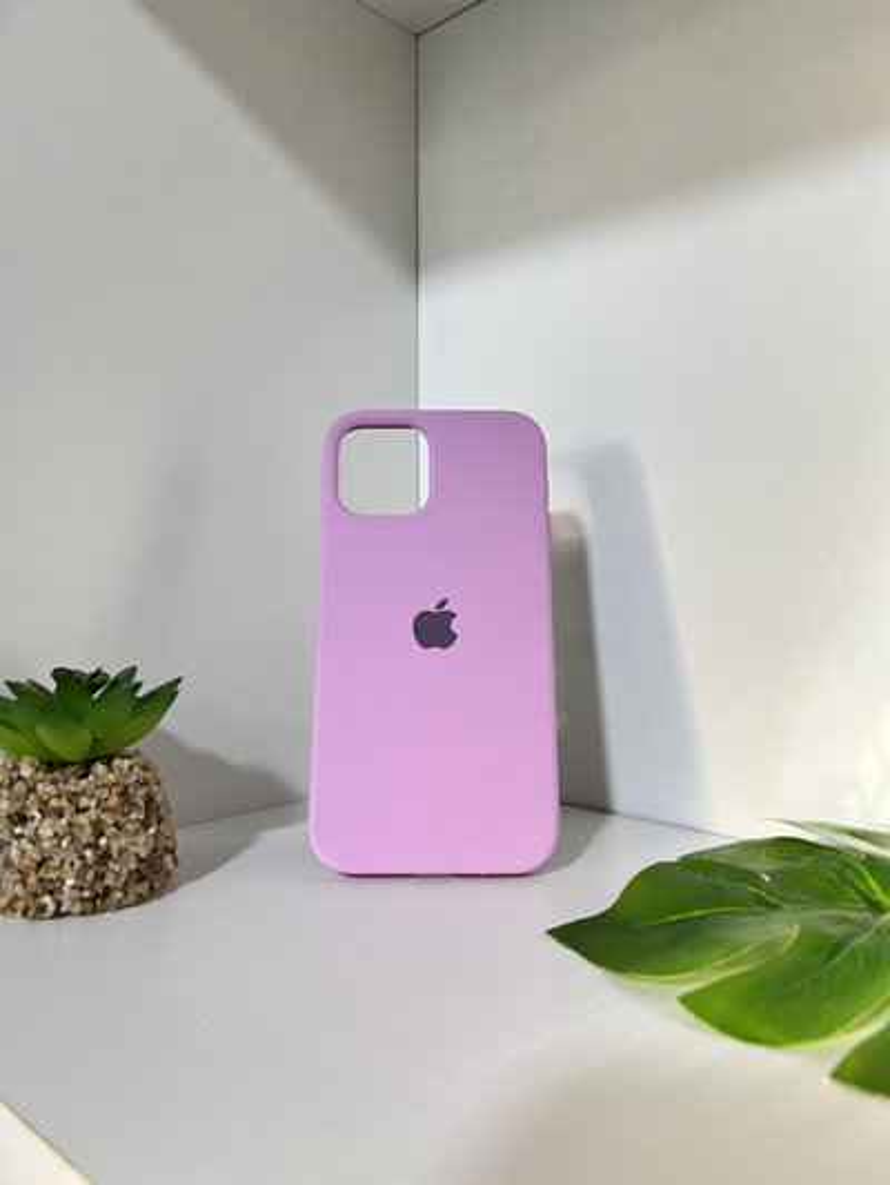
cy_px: 592
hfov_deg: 53.1
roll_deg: +1.8
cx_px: 445
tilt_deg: -1.9
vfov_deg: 67.3
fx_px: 891
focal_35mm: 26
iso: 125
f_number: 1.5
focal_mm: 5.7
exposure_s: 1/72
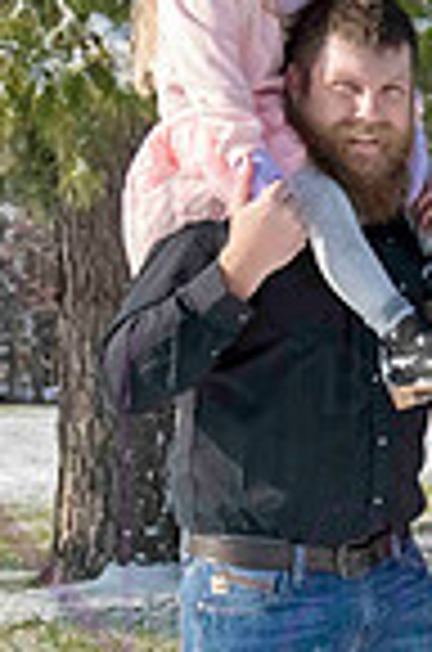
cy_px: 373
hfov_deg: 6.9
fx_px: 3545
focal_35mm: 196
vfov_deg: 10.5
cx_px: 454
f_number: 7.1
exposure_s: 1/2000
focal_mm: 42
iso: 800
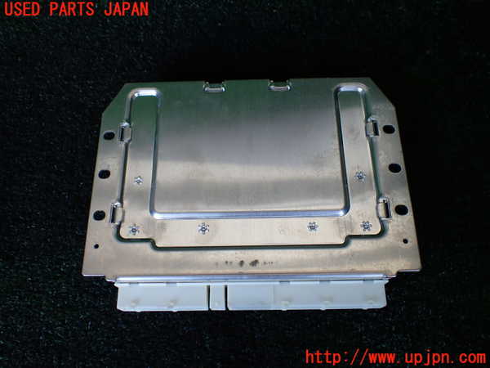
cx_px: 245
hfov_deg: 60.0
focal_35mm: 30
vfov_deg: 46.8
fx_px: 425
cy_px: 184
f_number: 2.3
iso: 200
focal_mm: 5.4
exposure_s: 1/125
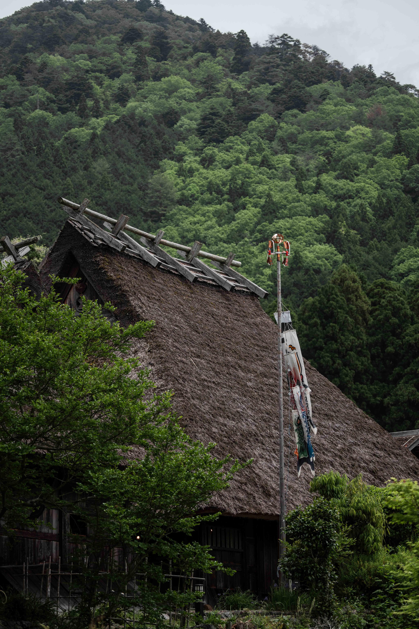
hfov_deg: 12.8
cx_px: 210
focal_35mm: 107
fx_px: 1868
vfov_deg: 19.1
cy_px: 314
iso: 100
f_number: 4
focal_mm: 107
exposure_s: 1/500
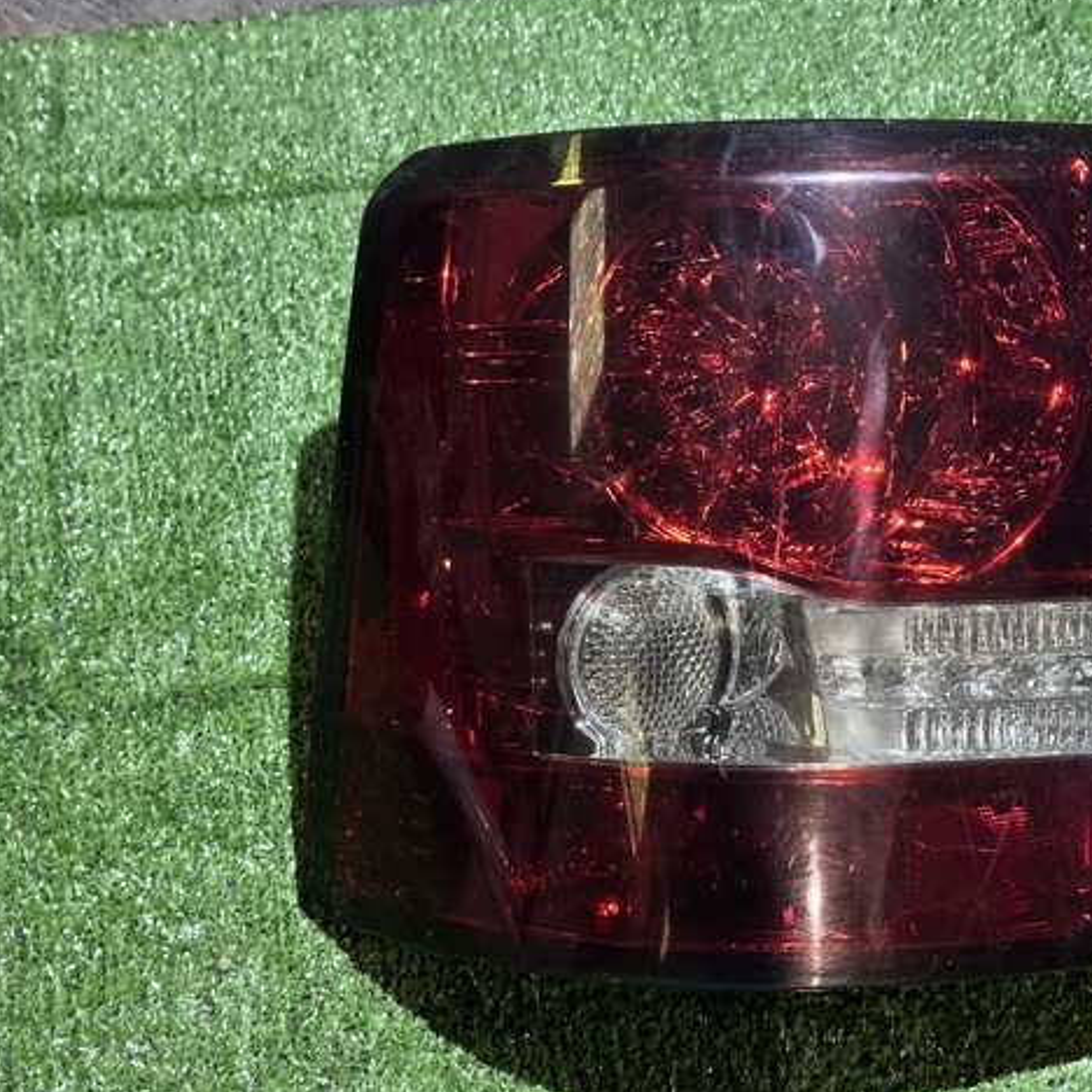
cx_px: 698
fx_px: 2070
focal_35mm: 58
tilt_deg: -55.1
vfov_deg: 29.6
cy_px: 542
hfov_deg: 29.4
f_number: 1.78
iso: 250
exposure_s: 1/55
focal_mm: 6.86
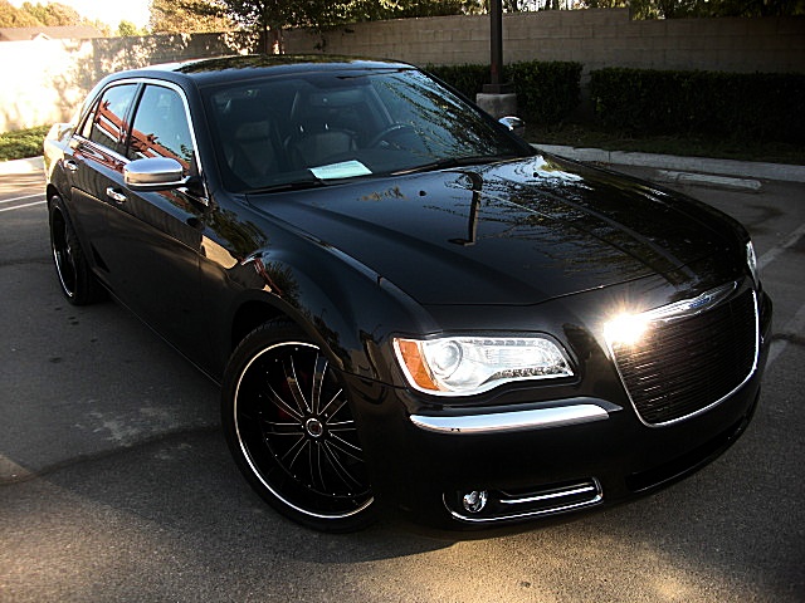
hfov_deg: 51.4
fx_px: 837
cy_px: 302
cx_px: 402
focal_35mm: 36
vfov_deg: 39.7
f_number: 2.8
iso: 50
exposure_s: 1/160
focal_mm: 6.3
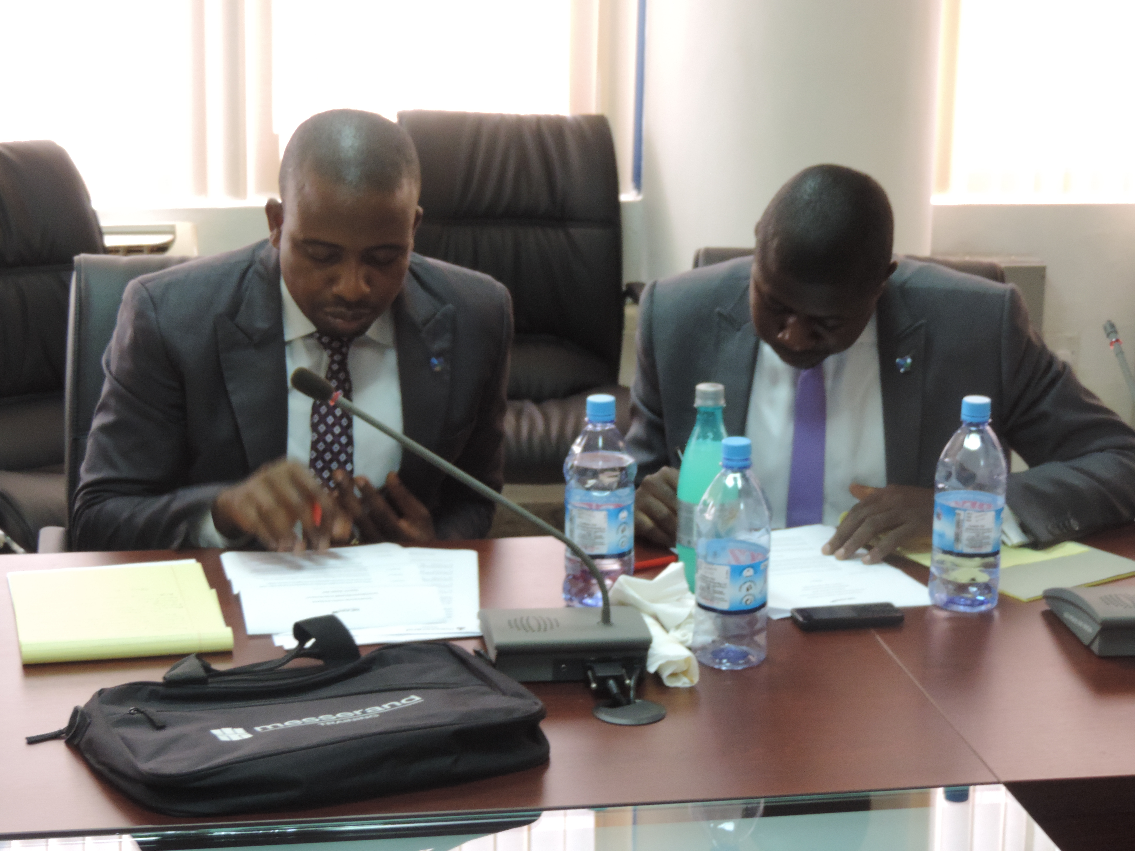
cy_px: 426
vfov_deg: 19.6
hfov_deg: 26.0
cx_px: 568
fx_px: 2459
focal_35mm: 75
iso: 560
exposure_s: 1/25
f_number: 3.9
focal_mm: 13.3
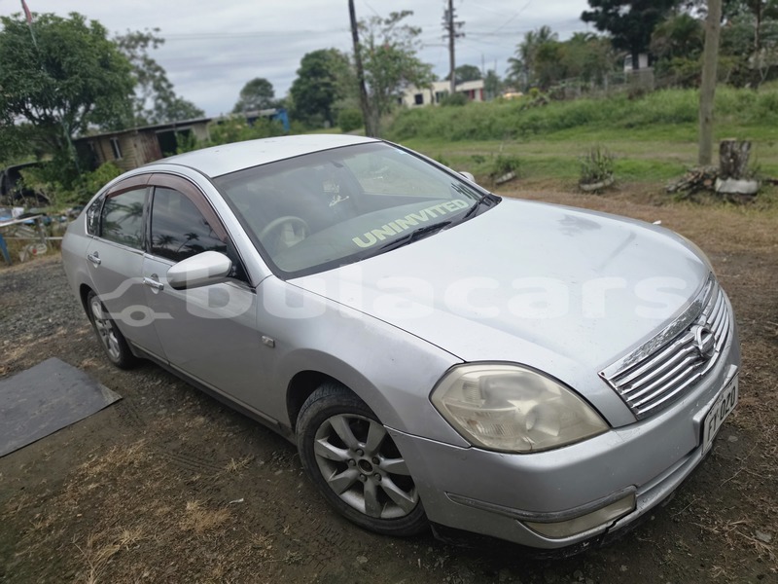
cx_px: 389
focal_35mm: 23
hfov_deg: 73.9
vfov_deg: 58.9
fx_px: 517
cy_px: 292
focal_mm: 6.5
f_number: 1.4
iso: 500
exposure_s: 1/100
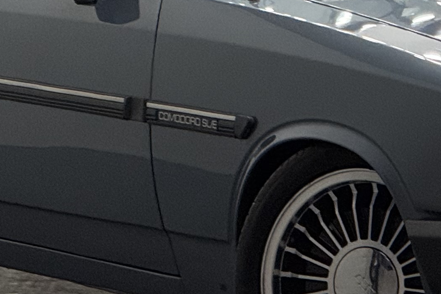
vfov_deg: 2.9
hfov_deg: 4.3
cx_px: 396
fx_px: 5831
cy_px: 46
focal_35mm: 476
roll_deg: -0.3
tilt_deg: -4.0
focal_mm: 15.66
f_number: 2.8
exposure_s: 1/120
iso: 250
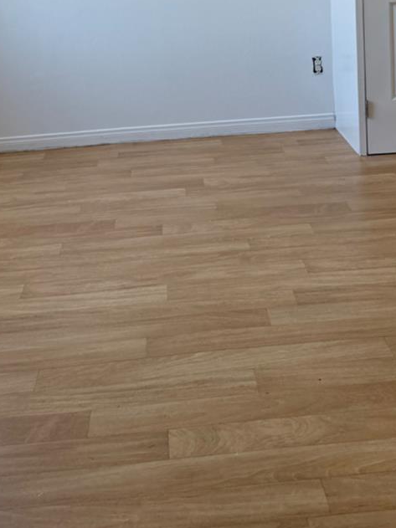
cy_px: 75
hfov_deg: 25.6
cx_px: 193
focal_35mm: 57
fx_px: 870
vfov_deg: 32.5
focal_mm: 6.76
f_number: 1.78
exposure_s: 1/301
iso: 100
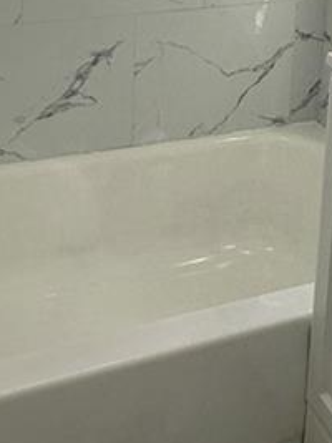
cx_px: 279
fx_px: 806
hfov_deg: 22.8
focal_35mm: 63
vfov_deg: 27.4
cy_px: -76
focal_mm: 2.22
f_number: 2.2
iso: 64
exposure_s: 1/379
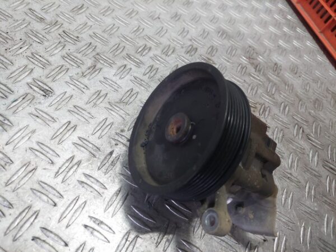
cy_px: 126
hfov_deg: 69.4
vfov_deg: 54.9
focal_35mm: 25
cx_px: 168
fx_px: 243
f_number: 1.8
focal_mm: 5.23
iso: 125
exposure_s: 1/100
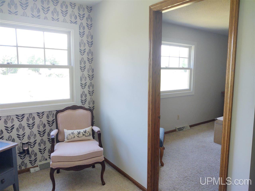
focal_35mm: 27
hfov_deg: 65.3
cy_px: 96
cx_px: 128
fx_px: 199
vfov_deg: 51.4
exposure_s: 1/100
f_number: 1.7
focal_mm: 4.75
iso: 163
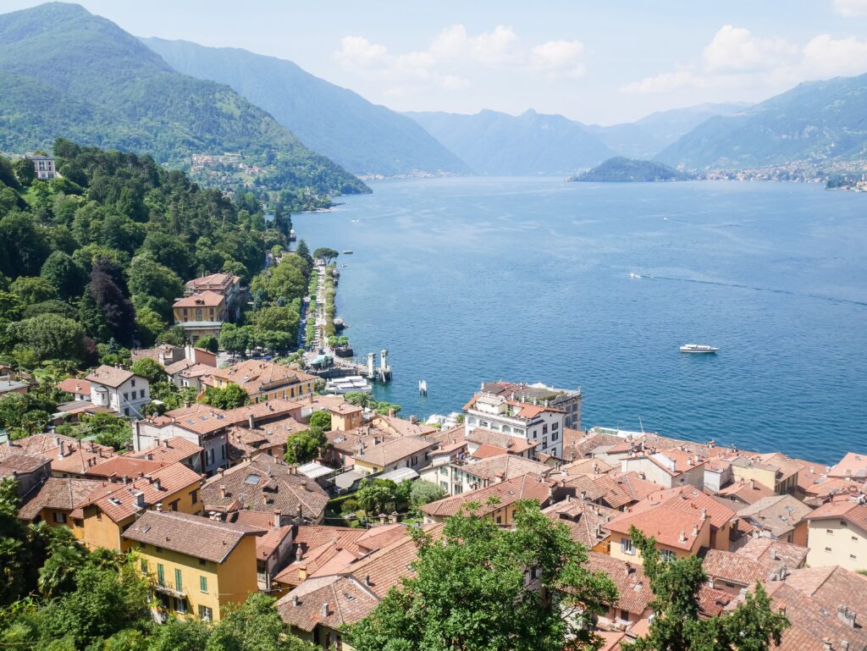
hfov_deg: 53.9
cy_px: 326
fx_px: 852
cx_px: 434
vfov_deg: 41.8
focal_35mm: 34
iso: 400
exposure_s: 1/500
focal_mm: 17
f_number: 9
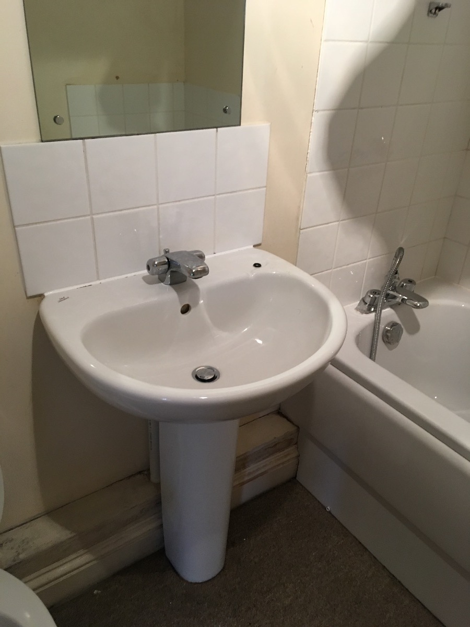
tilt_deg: -30.3
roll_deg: -2.6
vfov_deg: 61.7
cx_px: 235
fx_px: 525
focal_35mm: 29
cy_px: 314
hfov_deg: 48.2
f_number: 2.2
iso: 125
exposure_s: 1/33
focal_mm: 4.15
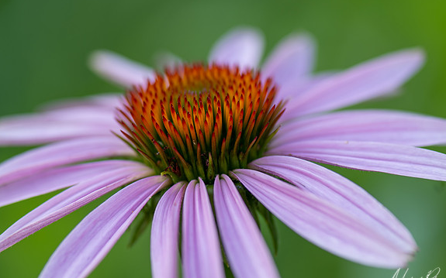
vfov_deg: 8.1
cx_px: 224
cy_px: 147
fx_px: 1969
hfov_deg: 12.9
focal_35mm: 162
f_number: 4
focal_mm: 105
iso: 100
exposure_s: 1/30
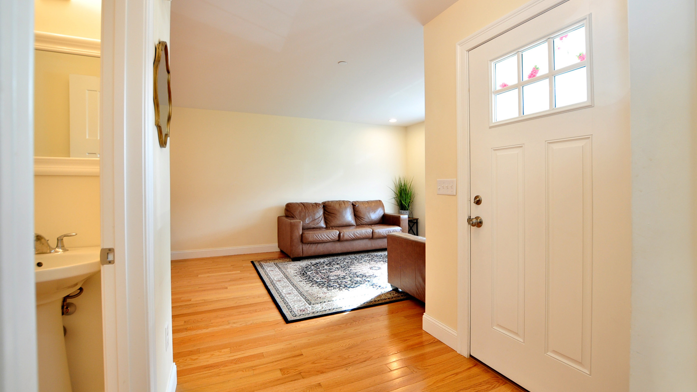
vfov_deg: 67.0
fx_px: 296
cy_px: 183
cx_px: 353
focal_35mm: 16
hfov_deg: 99.4
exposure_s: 1/25
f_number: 5
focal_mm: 10
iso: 320
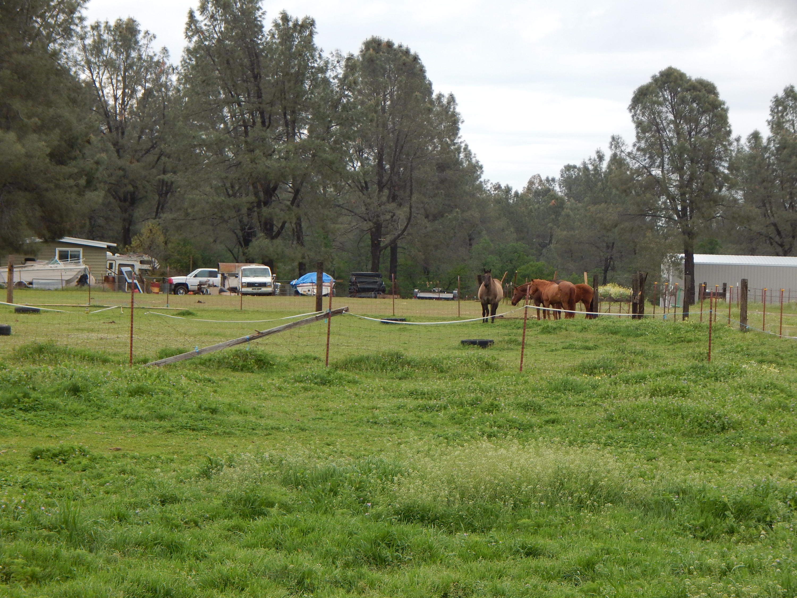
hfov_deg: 15.1
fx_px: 3016
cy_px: 299
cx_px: 398
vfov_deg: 11.3
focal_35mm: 131
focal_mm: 23.4
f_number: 4.8
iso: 125
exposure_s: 1/320
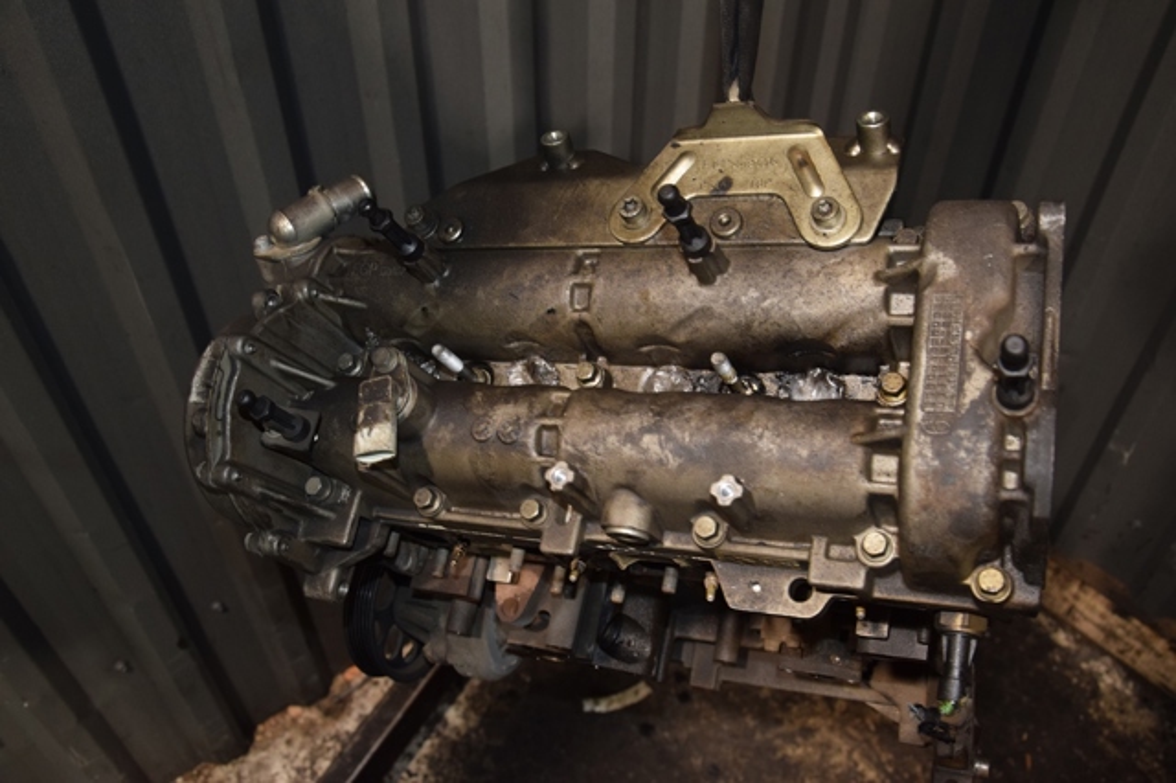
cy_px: 392
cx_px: 588
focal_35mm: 32
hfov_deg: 59.5
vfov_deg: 41.7
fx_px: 1028
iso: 800
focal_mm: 21
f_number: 5
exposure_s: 1/60
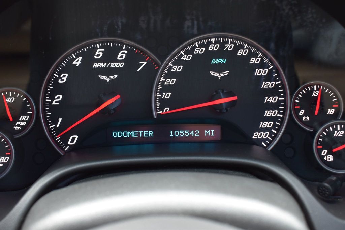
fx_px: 359
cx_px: 172
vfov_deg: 35.5
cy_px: 115
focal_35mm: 38
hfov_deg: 51.3
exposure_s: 1/15
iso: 640
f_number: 6.3
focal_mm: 25
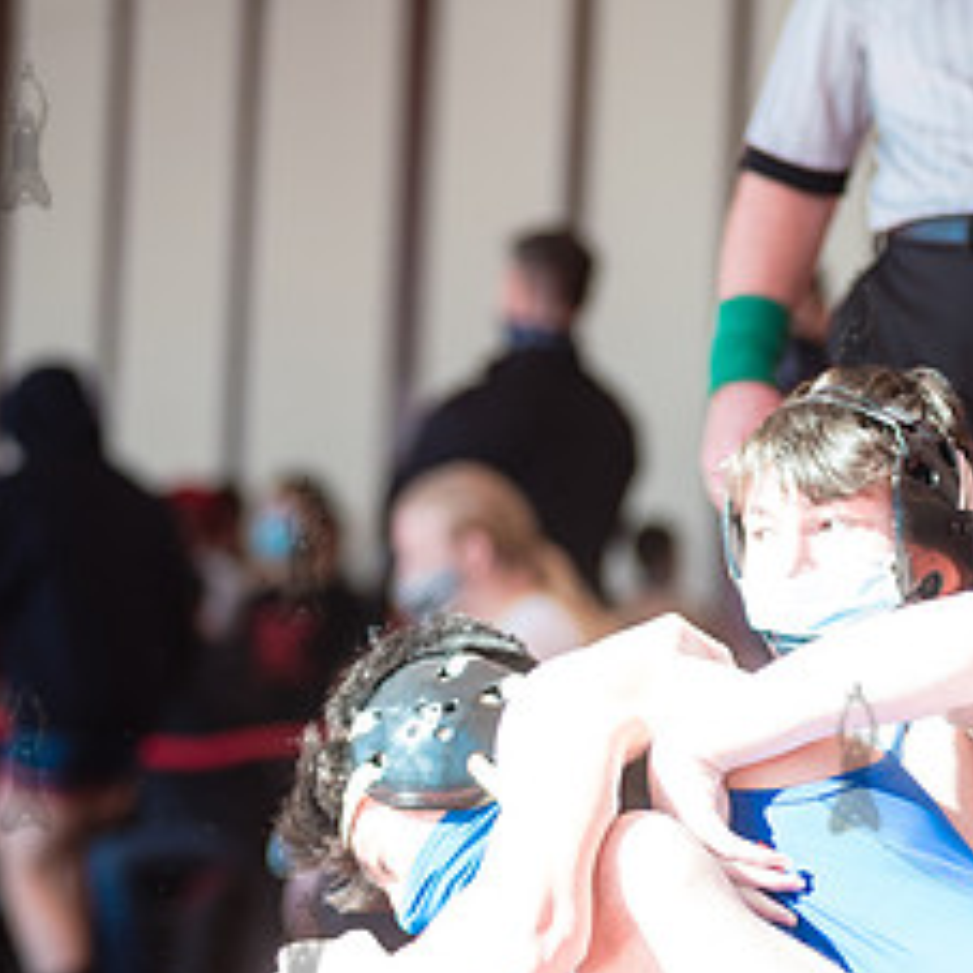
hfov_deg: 6.7
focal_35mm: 261
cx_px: 853
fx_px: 8300
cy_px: 757
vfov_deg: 6.7
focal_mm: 120
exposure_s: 1/400
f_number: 3.5
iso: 400
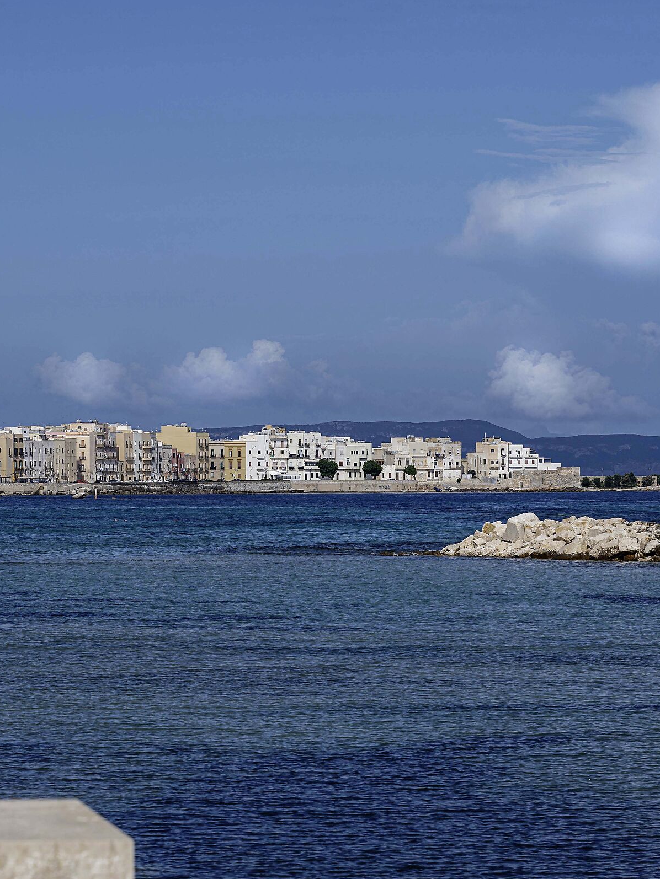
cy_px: 440
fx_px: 3863
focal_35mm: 152
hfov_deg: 9.8
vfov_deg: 13.0
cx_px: 189
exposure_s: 1/320
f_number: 11
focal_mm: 105
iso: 125
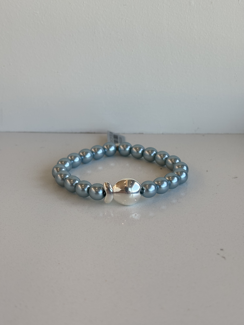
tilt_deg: -24.2
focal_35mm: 52
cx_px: 122
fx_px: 489
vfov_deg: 36.8
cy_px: 162
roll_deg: -0.6
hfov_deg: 28.0
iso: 32
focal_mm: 5.96
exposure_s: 1/224
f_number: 1.6
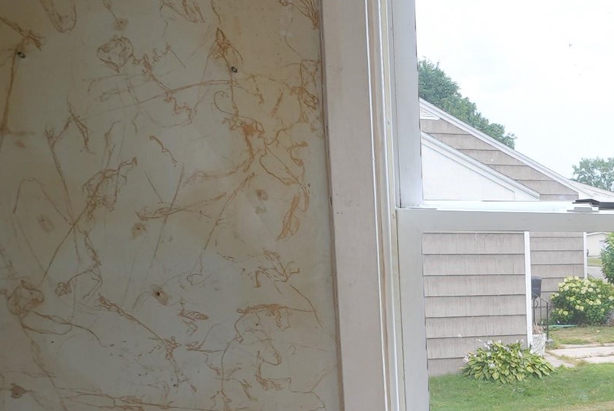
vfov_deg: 24.4
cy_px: 408
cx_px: 722
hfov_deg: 31.8
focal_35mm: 53
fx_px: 905
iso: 160
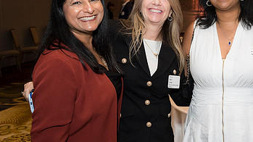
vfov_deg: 19.7
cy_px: 50
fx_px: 409
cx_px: 194
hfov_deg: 33.6
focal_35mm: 61
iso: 800
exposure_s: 1/125
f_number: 5.6
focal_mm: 35
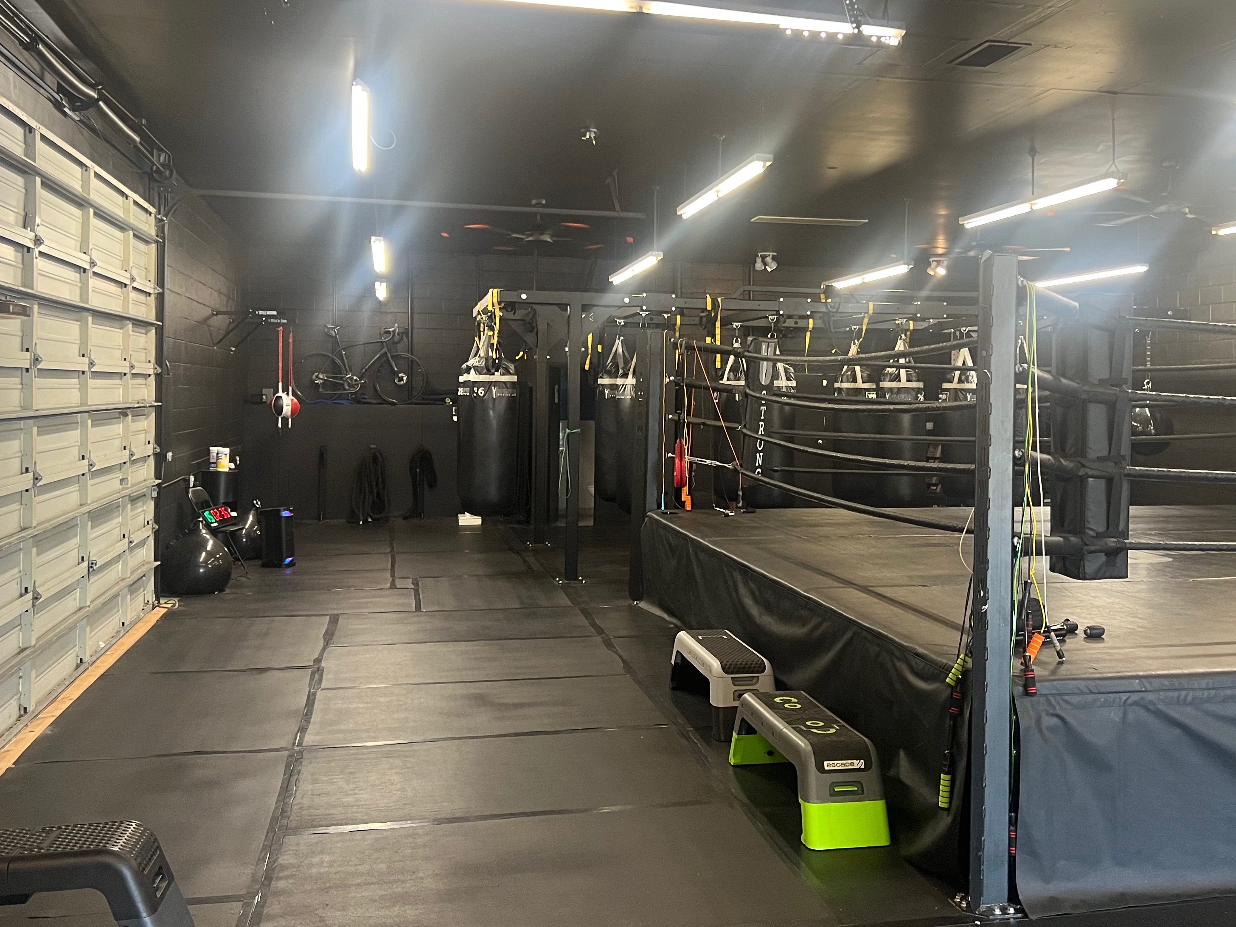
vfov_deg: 39.6
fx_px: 1285
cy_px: 396
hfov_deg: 51.1
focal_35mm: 36
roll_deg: -0.5
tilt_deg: -0.2
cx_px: 722
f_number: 1.5
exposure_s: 1/60
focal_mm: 5.7
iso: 160
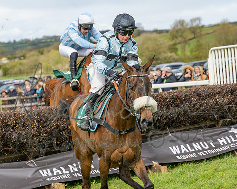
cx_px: 119
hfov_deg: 16.3
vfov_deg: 13.0
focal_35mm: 118
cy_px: 94
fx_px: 830
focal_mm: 70
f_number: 4
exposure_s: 1/2500
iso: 400
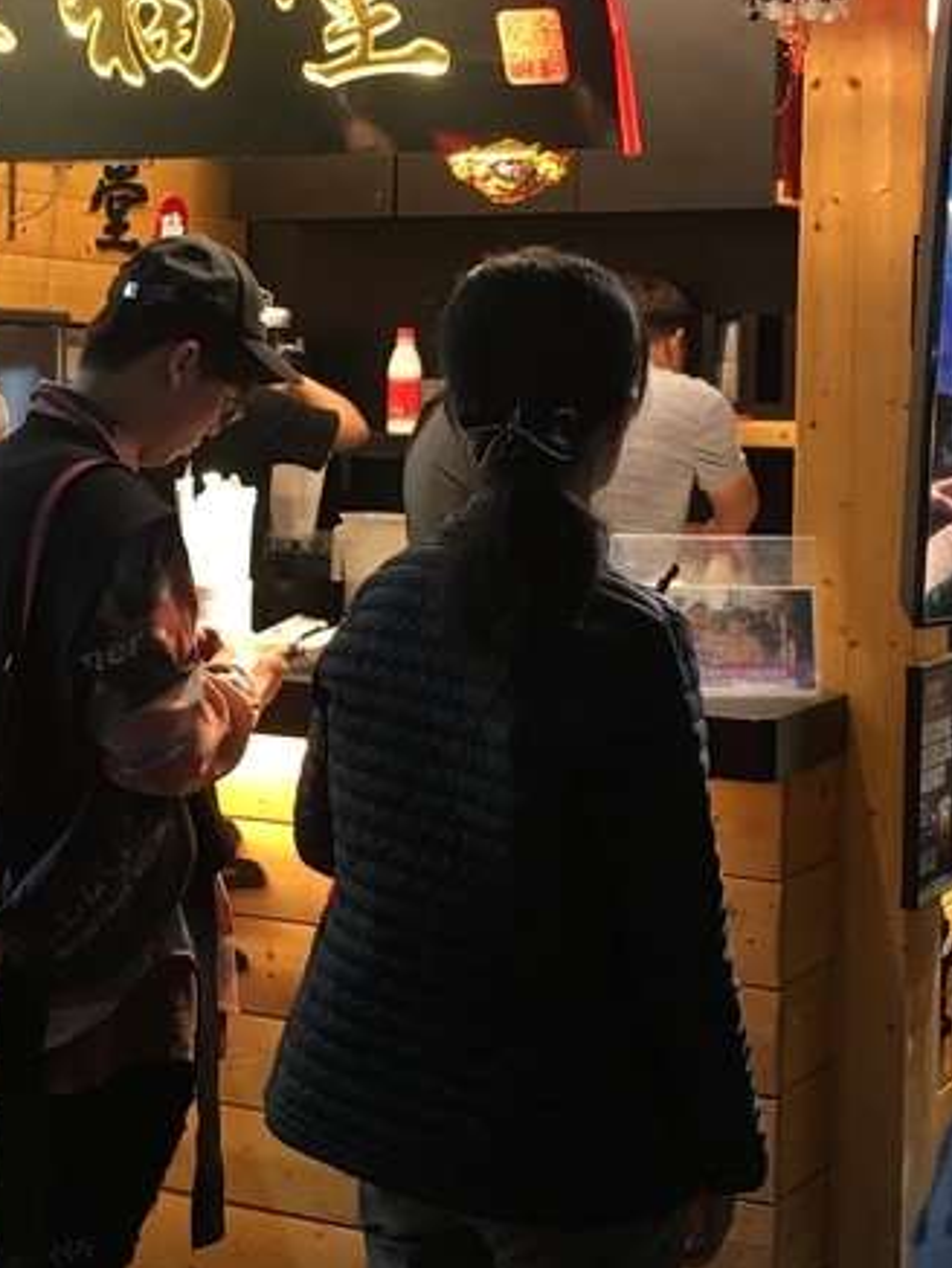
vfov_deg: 28.5
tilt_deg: -2.2
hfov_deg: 21.6
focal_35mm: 68
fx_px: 2492
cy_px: 537
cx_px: 328
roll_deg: -1.3
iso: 40
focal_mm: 4.15
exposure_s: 1/15
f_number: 2.2
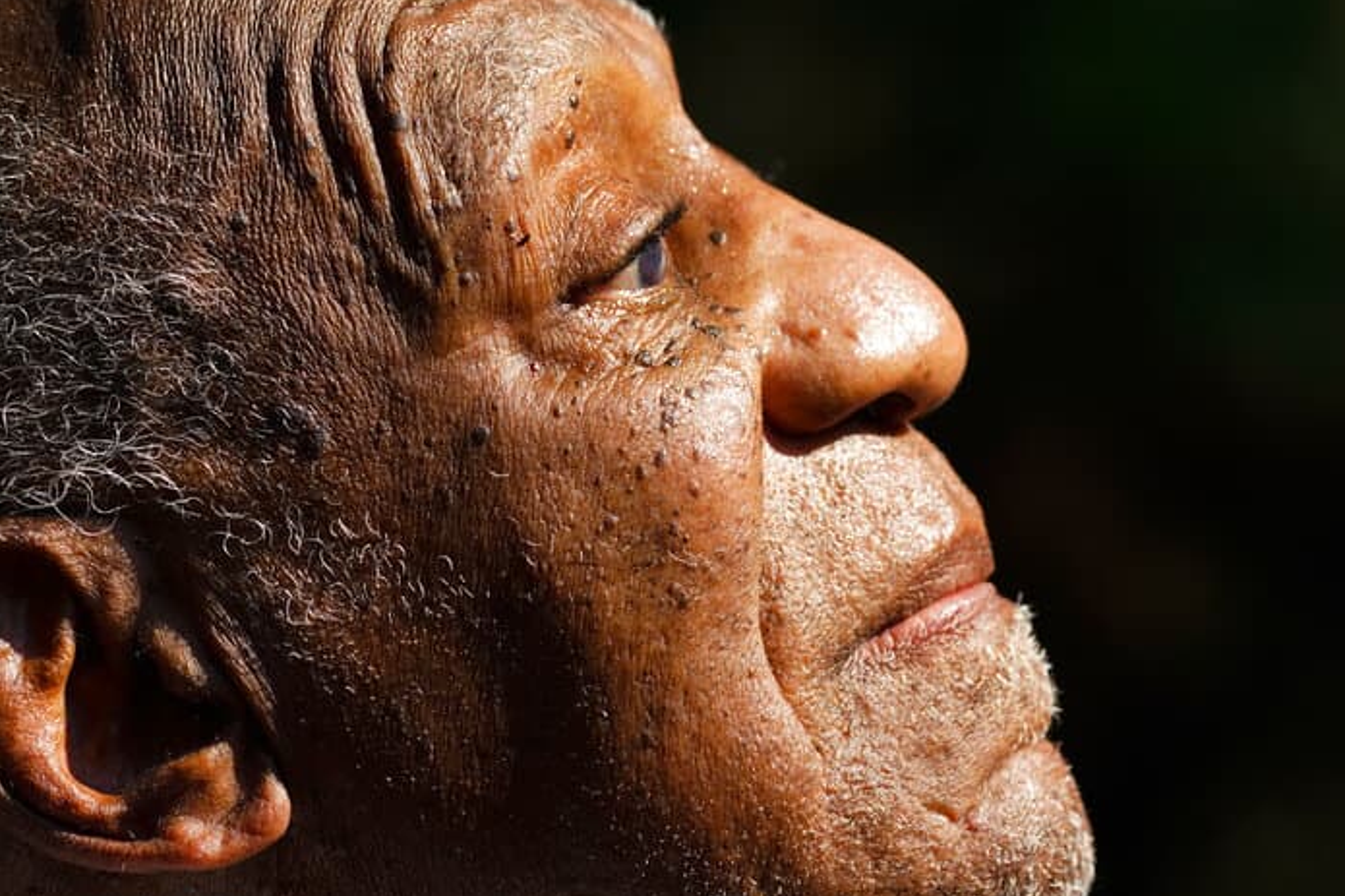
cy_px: 531
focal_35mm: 255
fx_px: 9524
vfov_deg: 5.4
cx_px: 772
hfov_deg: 8.1
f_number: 6.3
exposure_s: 1/1000
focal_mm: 173
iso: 400
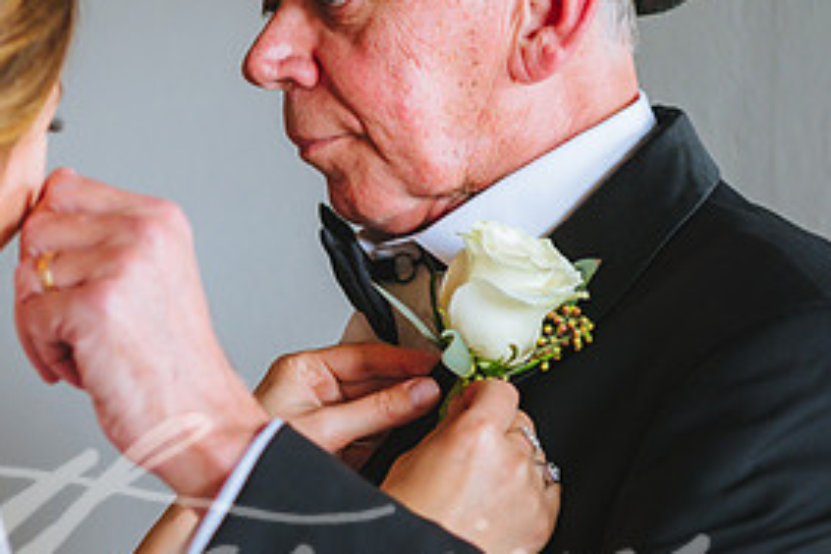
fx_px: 3324
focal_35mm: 144
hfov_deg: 14.1
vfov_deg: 9.5
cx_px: 41
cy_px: 248
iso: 1600
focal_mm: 70
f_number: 2.8
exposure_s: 1/250
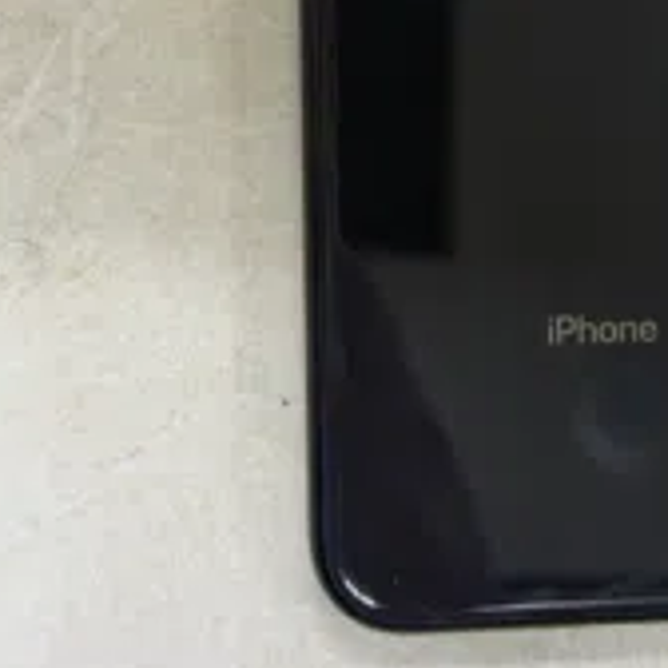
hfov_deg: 17.1
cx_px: 493
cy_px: -20
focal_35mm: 101
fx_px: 2205
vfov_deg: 16.8
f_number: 1.78
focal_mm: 6.76
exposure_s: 1/50
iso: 125
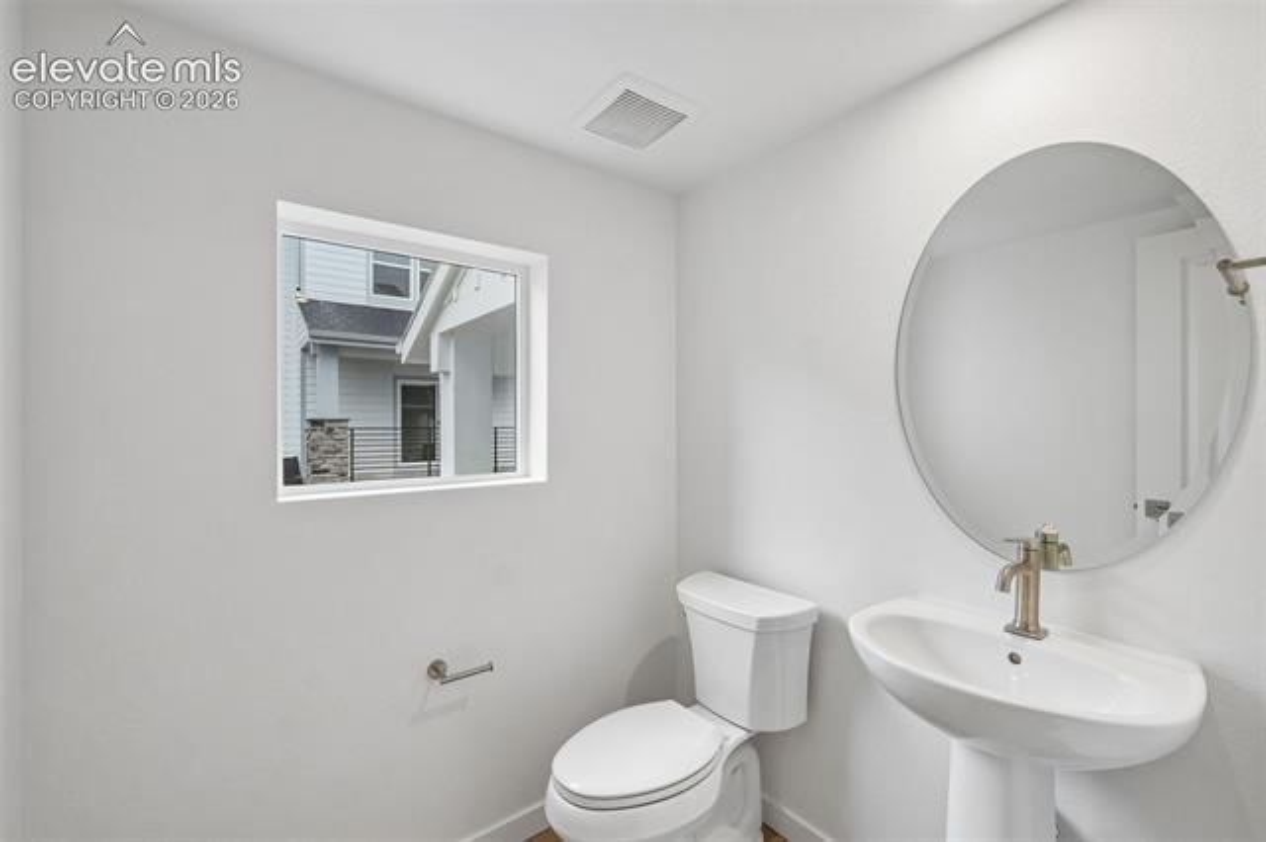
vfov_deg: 77.3
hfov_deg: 100.4
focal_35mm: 15
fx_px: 527
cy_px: 421
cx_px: 633
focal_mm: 10
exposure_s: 1/60
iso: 800
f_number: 8
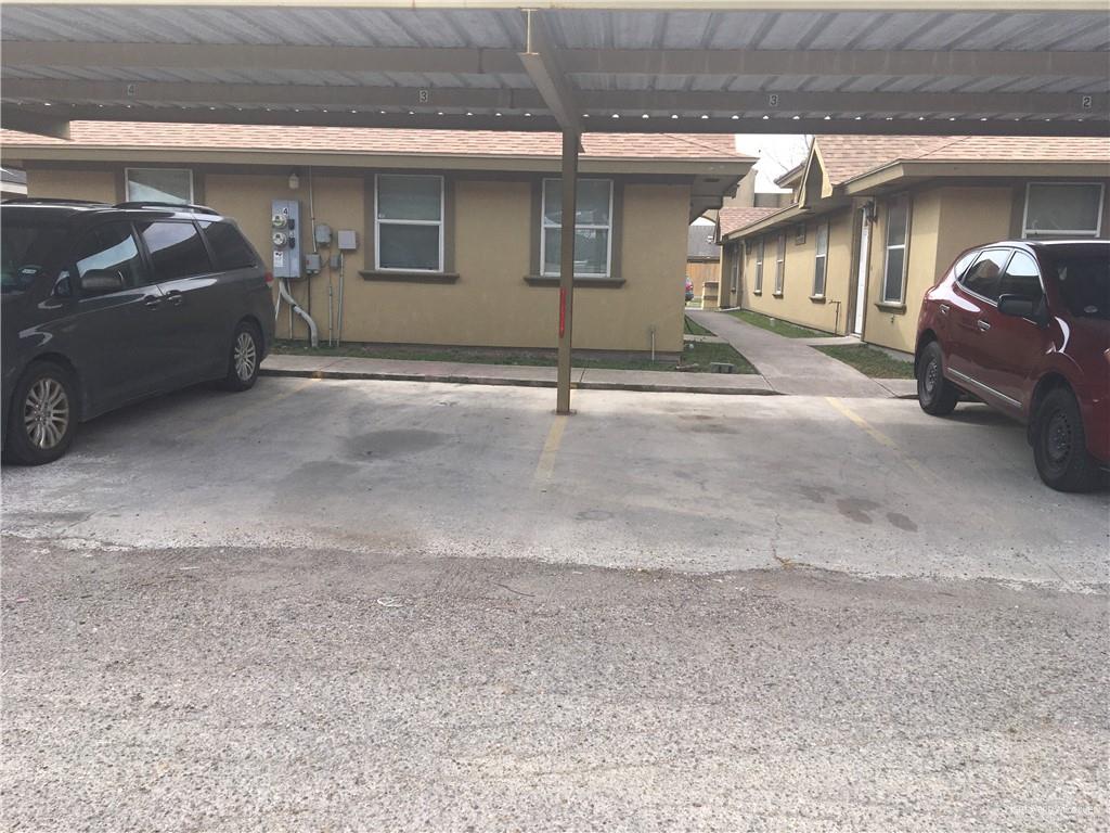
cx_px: 555
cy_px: 416
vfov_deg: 48.2
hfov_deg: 61.7
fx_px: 930
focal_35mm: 29
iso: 25
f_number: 2.2
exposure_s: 1/1026
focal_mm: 4.15
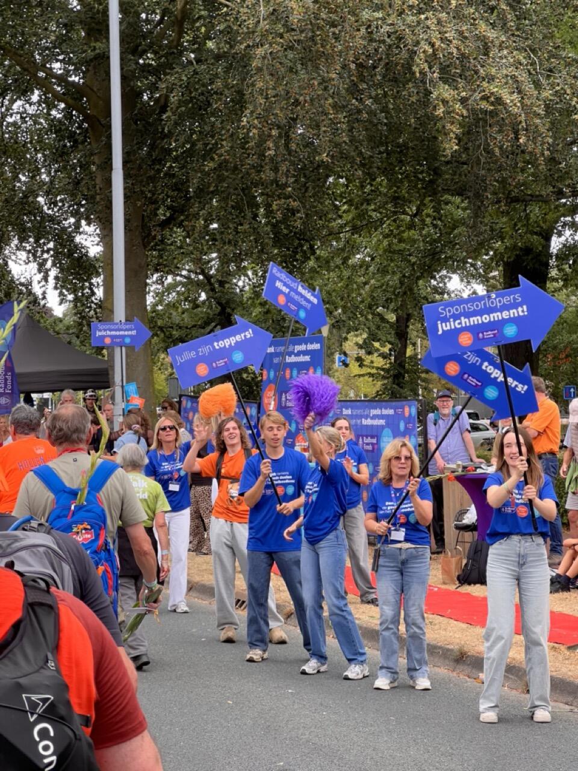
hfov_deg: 19.1
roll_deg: +0.6
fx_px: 1714
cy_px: 386
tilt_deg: +2.4
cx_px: 289
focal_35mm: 77
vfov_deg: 25.3
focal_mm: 9
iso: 40
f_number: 2.8
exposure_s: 1/99
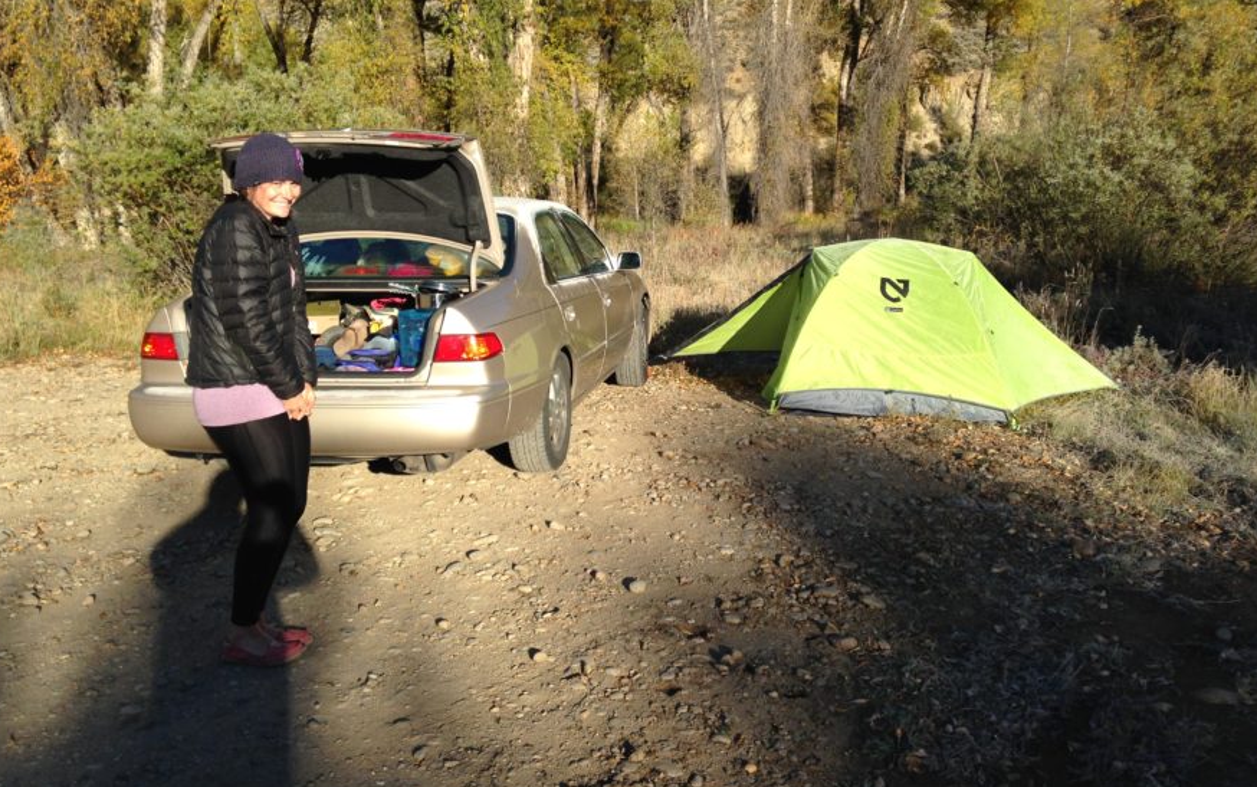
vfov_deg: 35.3
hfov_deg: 54.0
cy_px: 323
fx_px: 1234
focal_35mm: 36
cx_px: 631
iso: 50
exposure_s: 1/1022
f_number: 2.4
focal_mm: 4.12
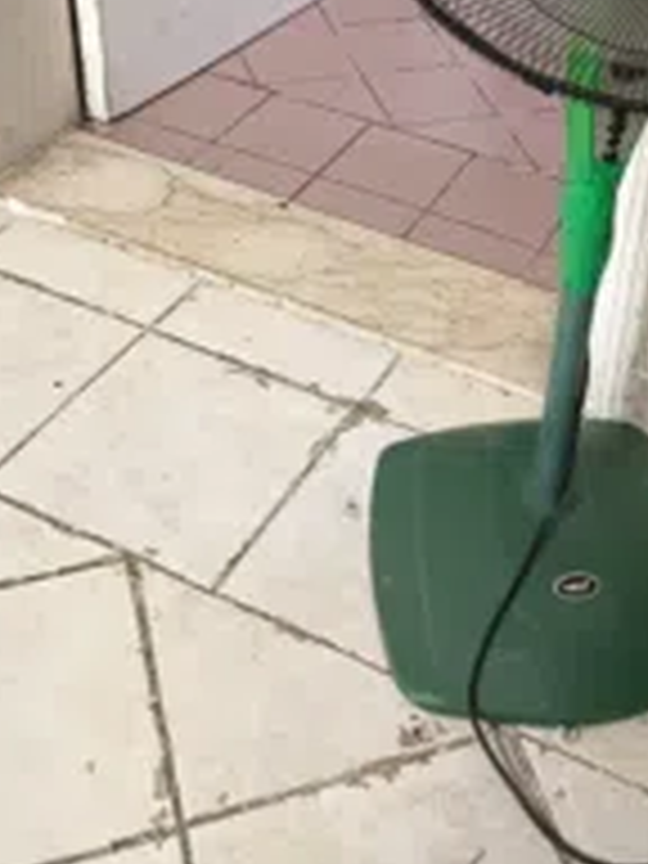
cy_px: 180
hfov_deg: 28.6
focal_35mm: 50
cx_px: 495
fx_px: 1248
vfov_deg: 36.9
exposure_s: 1/20
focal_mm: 5.27
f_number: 1.7
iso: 1032
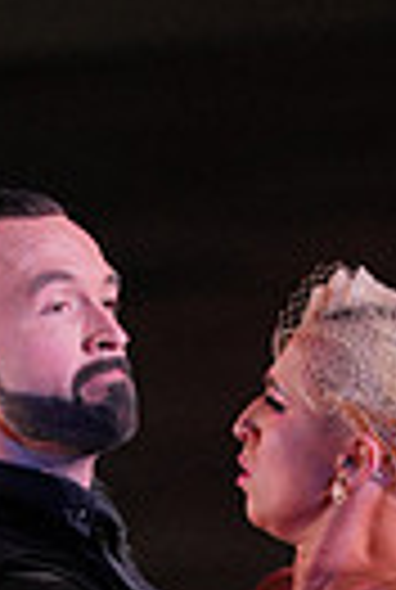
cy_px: 968
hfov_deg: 1.6
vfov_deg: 2.4
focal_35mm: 858
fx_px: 14082
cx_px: 227
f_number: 2.8
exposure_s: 1/800
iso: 1600
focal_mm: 194
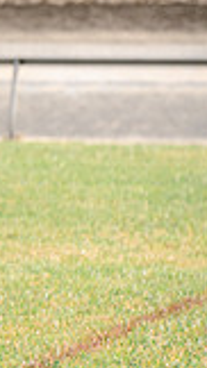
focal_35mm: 576
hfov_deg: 2.1
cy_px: 221
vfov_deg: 3.8
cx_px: -408
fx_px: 5626
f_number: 5
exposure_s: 1/1600
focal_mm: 145
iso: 400
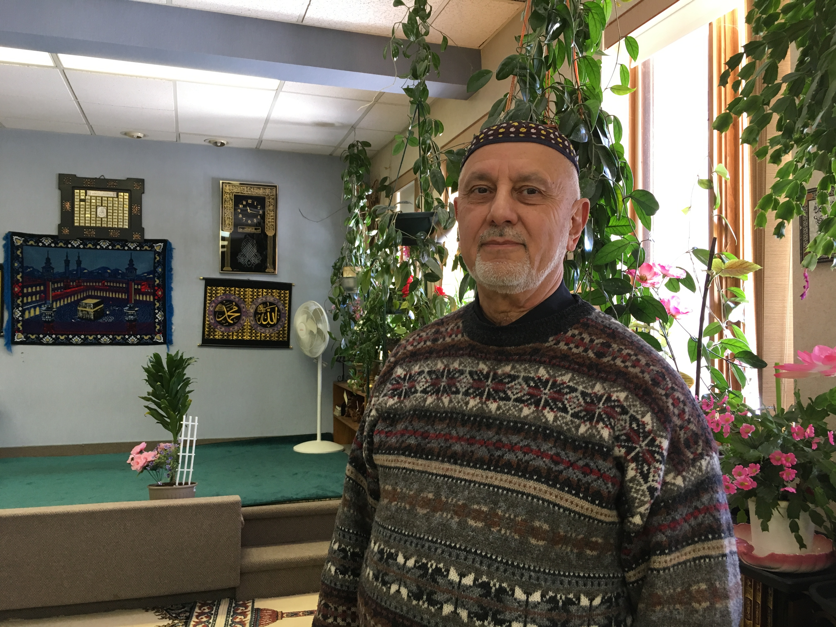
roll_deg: -0.4
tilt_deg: +1.0
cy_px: 314
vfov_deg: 48.2
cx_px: 418
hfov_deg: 61.7
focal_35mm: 29
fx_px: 700
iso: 80
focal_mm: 4.15
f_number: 2.2
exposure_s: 1/30
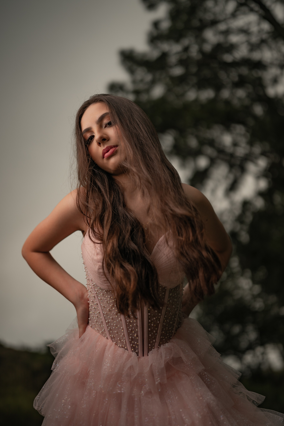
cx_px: 142
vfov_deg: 54.4
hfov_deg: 37.9
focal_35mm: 35
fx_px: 414
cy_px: 213
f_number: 1.2
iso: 125
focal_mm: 35
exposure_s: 1/8000
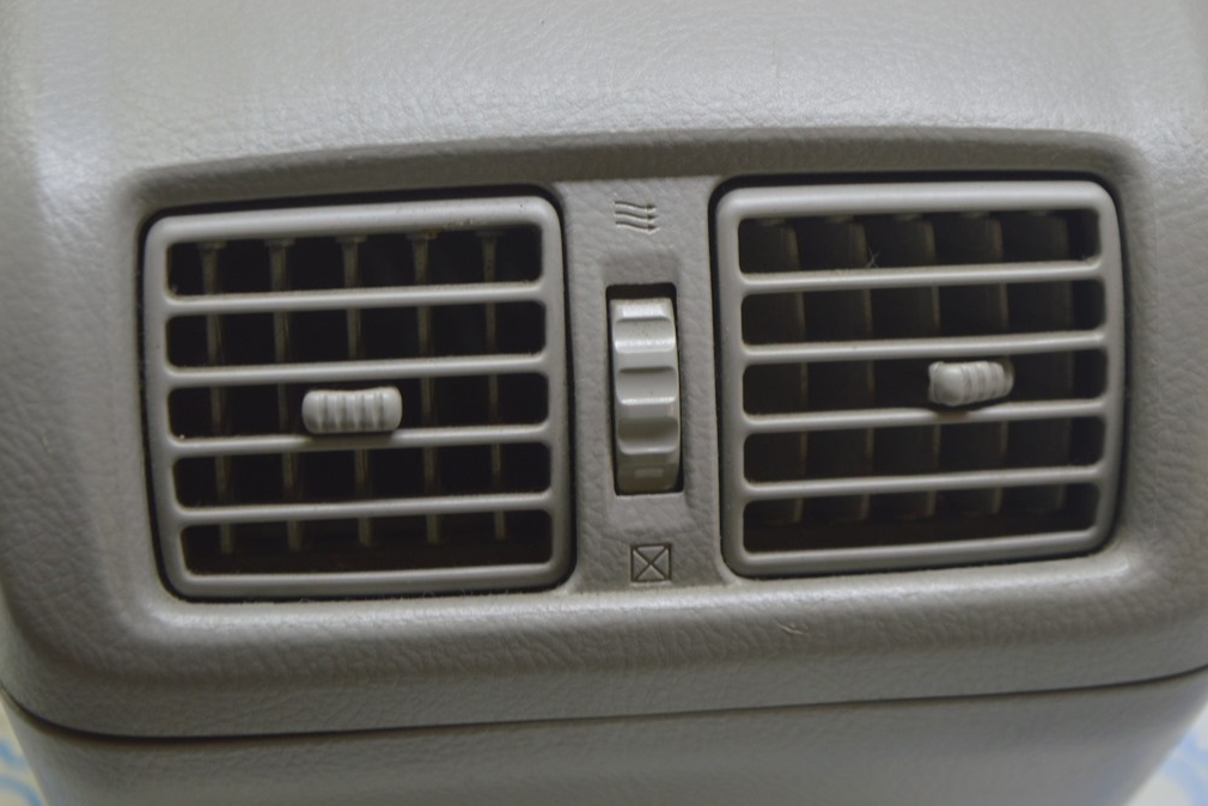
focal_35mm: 79
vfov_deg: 17.3
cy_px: 401
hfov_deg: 25.7
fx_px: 2651
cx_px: 605
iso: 400
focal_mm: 52
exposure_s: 1/20
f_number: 5.6
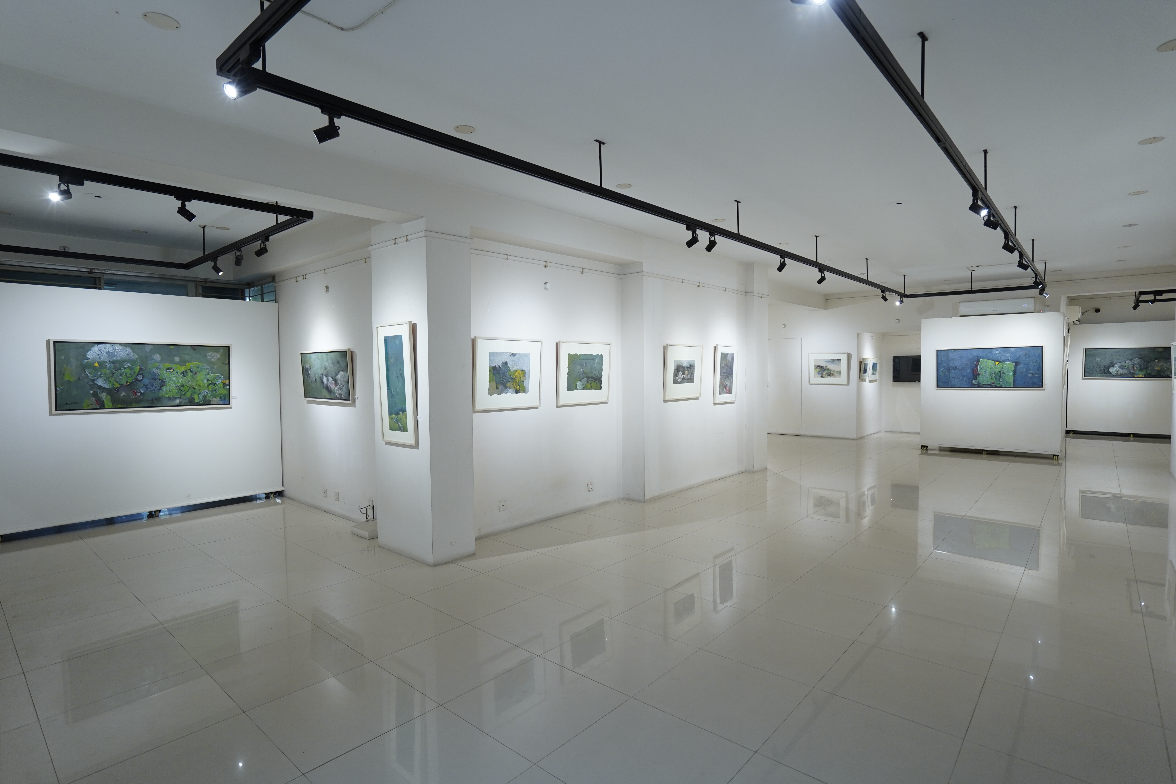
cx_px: 588
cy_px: 392
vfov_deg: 70.4
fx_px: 555
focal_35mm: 17
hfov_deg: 93.3
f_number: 4
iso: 800
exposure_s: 1/50
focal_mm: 17
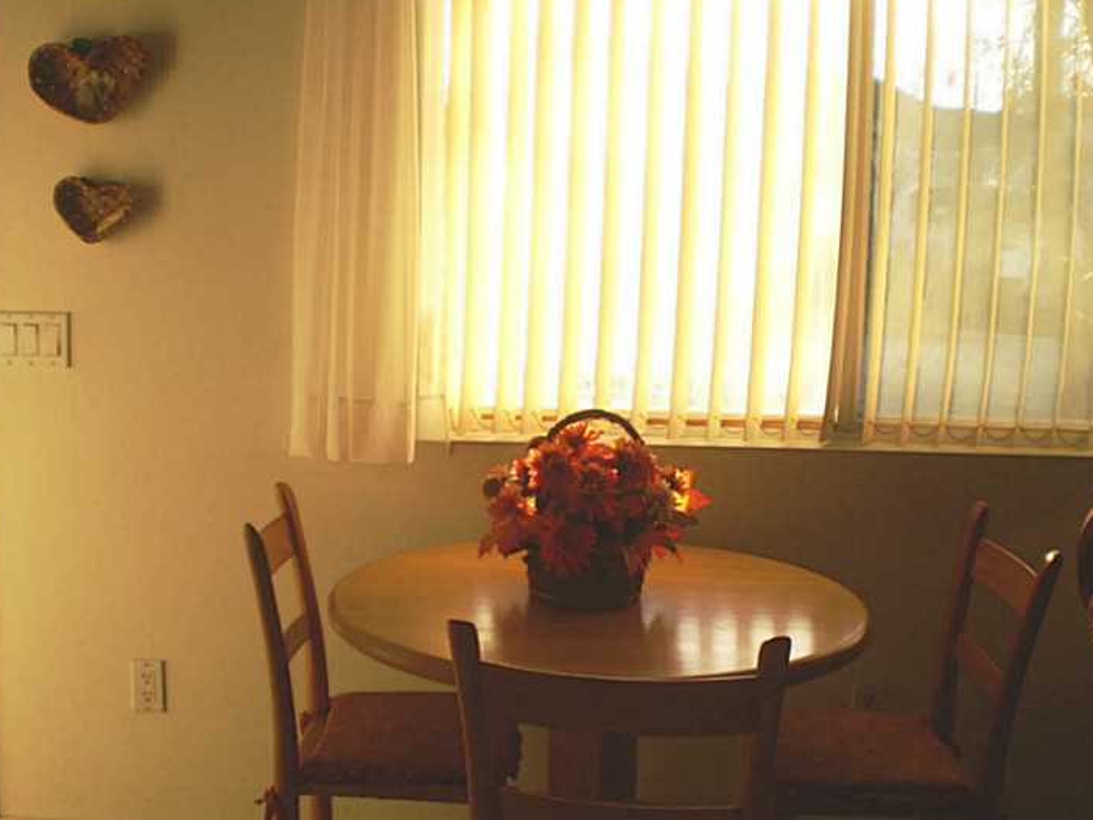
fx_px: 1295
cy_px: 428
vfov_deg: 35.2
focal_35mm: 41
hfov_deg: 45.7
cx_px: 503
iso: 64
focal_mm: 6.3
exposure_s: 1/320
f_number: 3.1
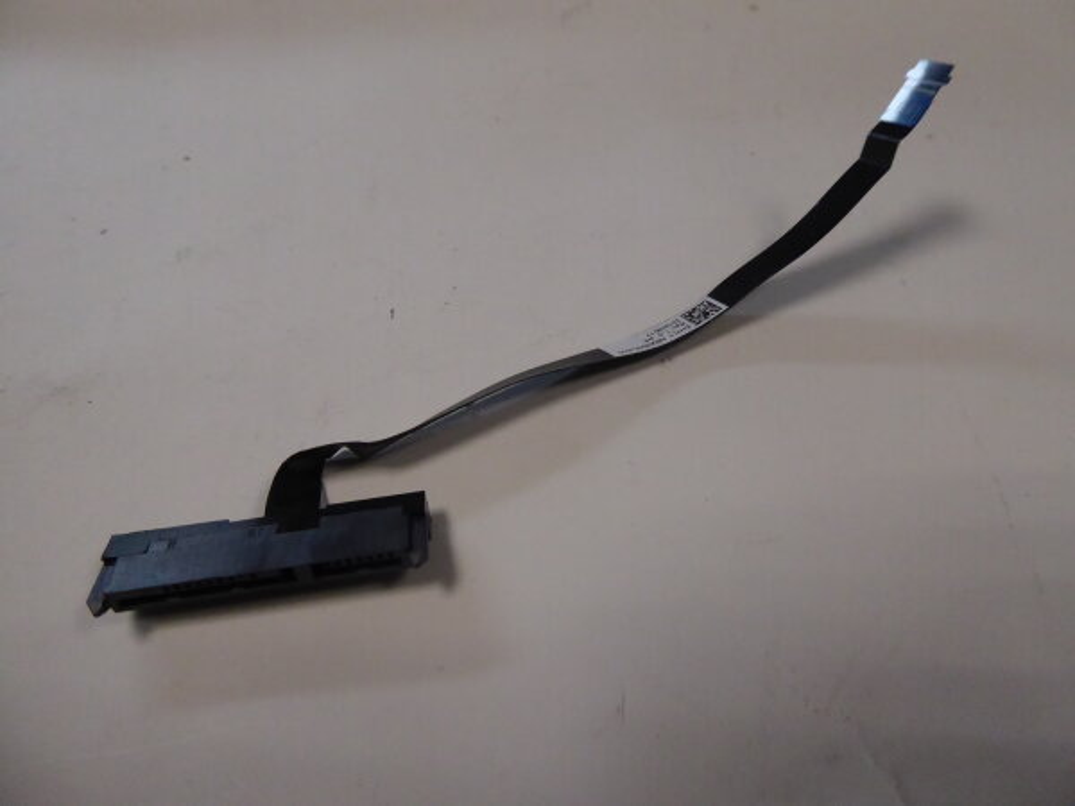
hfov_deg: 69.4
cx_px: 538
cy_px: 403
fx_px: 776
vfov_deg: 54.9
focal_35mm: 25
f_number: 3.3
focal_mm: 4.3
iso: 640
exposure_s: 1/250
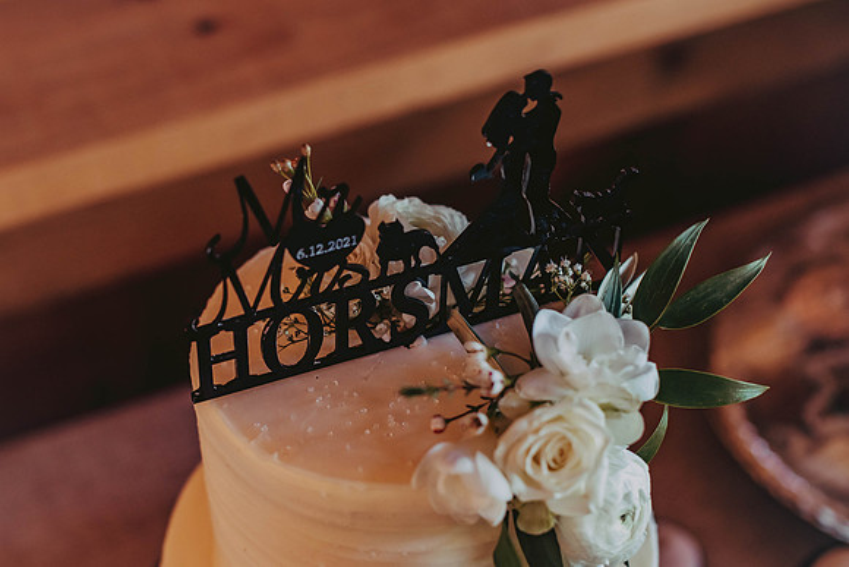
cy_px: 299
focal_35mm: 62
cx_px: 346
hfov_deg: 32.2
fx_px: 1469
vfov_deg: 21.8
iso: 800
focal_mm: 50
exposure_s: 1/200
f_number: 2.5
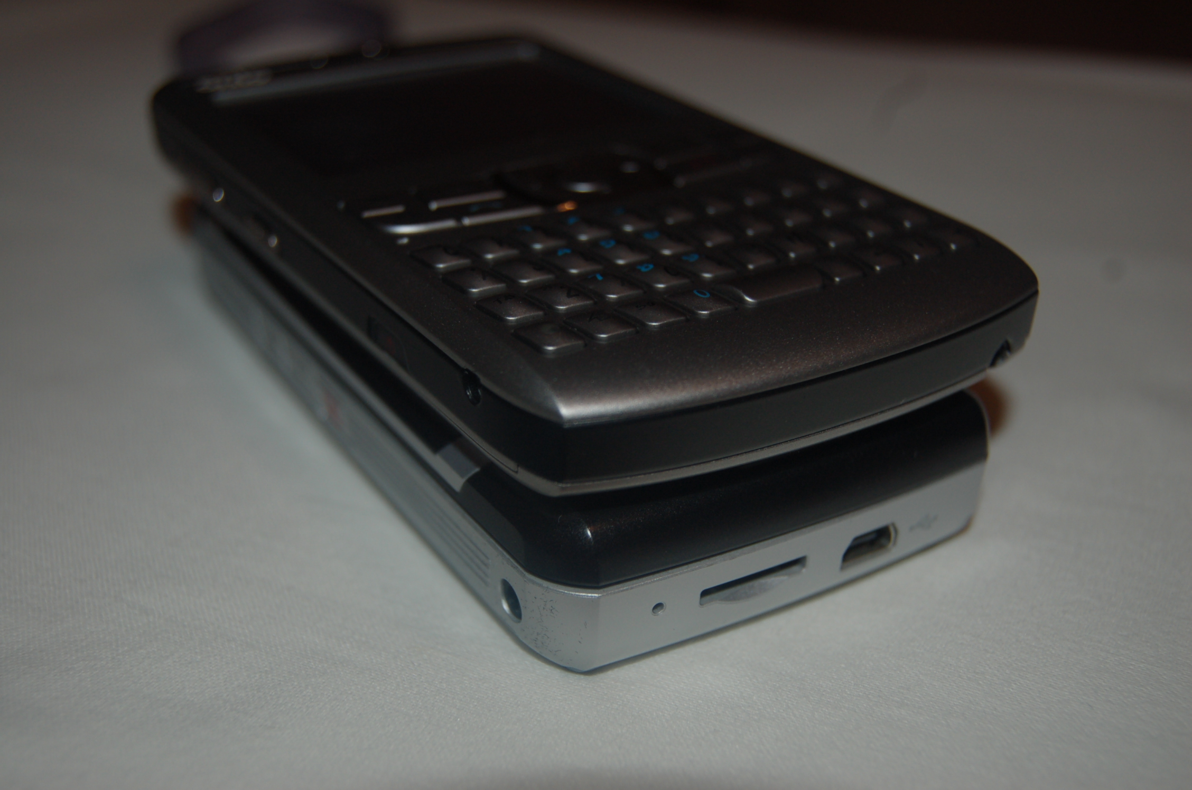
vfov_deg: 28.0
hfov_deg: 41.2
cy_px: 395
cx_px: 596
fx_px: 1587
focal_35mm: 48
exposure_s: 1/60
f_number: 4.5
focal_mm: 32
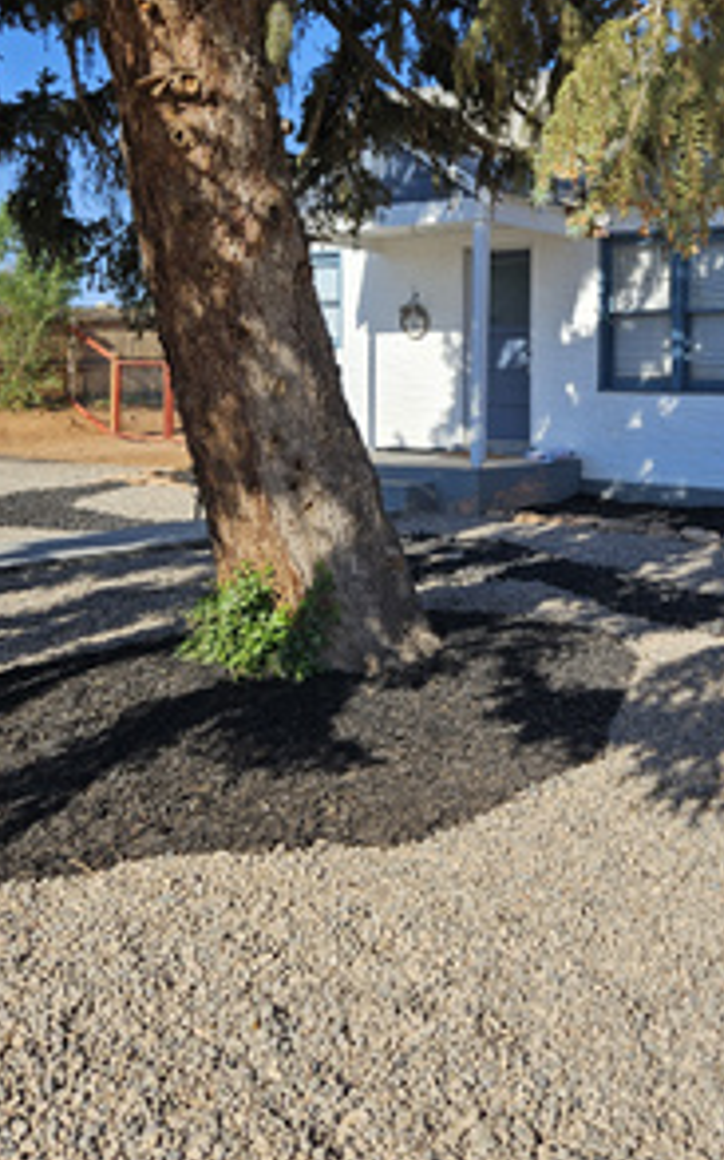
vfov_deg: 48.5
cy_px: 396
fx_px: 1263
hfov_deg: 31.6
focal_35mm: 40
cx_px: 514
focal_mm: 5.4
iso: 25
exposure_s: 1/1521
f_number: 1.8
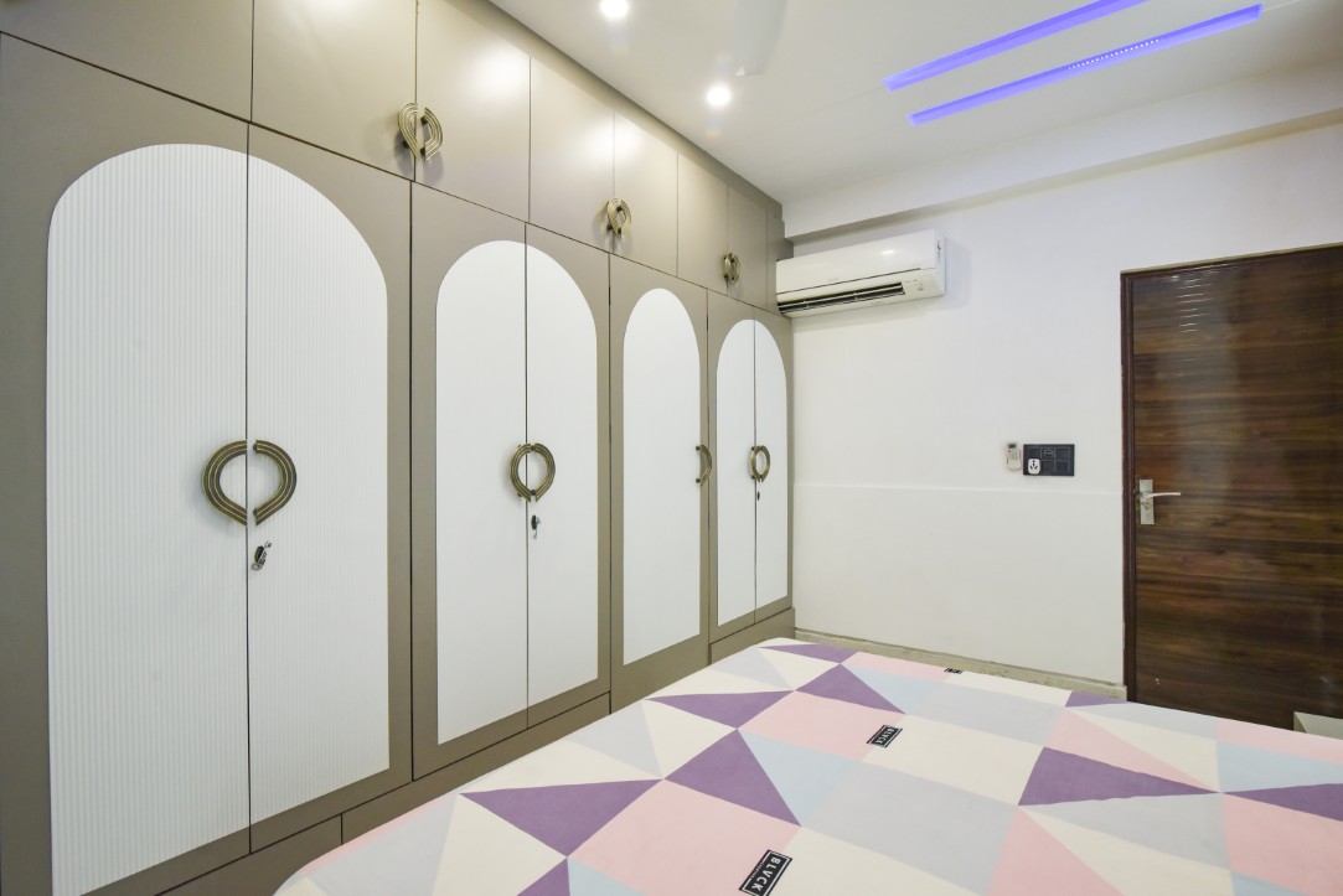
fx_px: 597
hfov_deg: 96.7
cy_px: 448
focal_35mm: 16
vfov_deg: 73.8
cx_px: 672
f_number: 8
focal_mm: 16
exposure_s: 1/30
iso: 1000
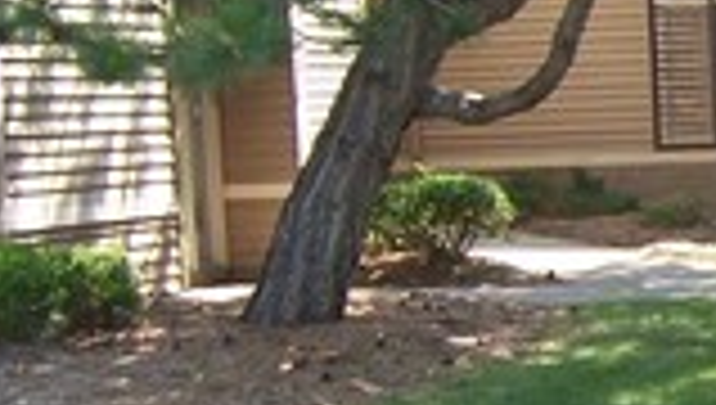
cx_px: 1024
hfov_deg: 18.4
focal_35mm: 105
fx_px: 1996
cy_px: 207
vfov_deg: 11.6
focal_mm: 3.8
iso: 64
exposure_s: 1/125
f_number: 2.8
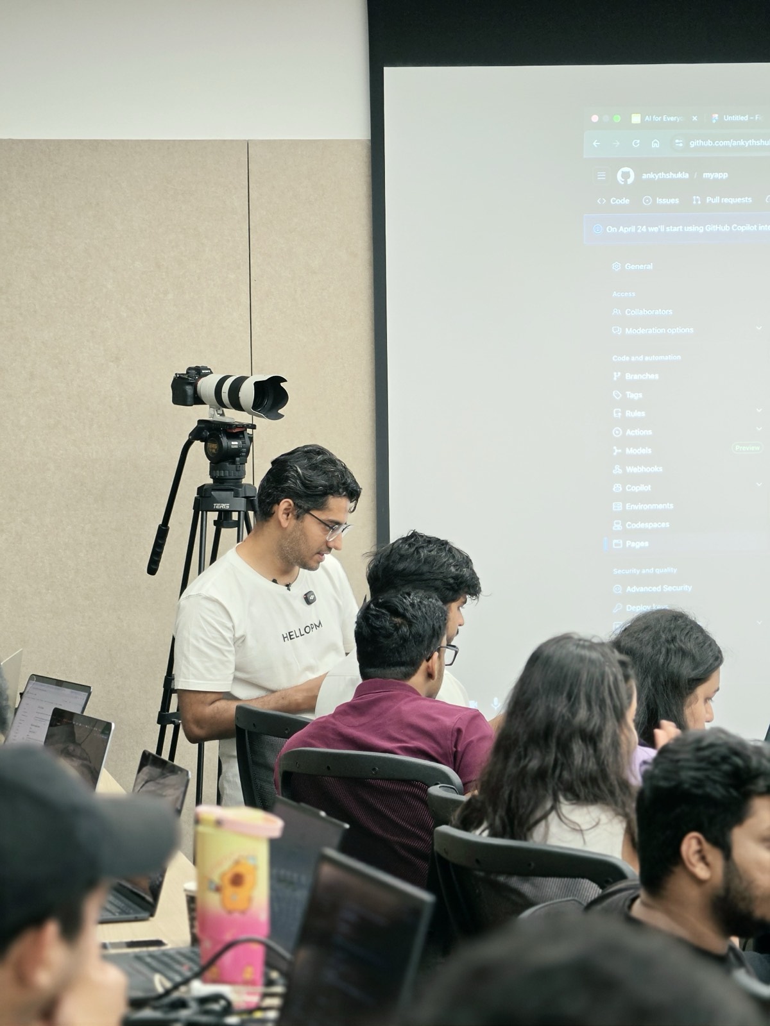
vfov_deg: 17.1
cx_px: 385
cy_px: 513
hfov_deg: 12.9
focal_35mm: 115
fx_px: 3411
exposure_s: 1/100
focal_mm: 18.6
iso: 400
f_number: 2.9
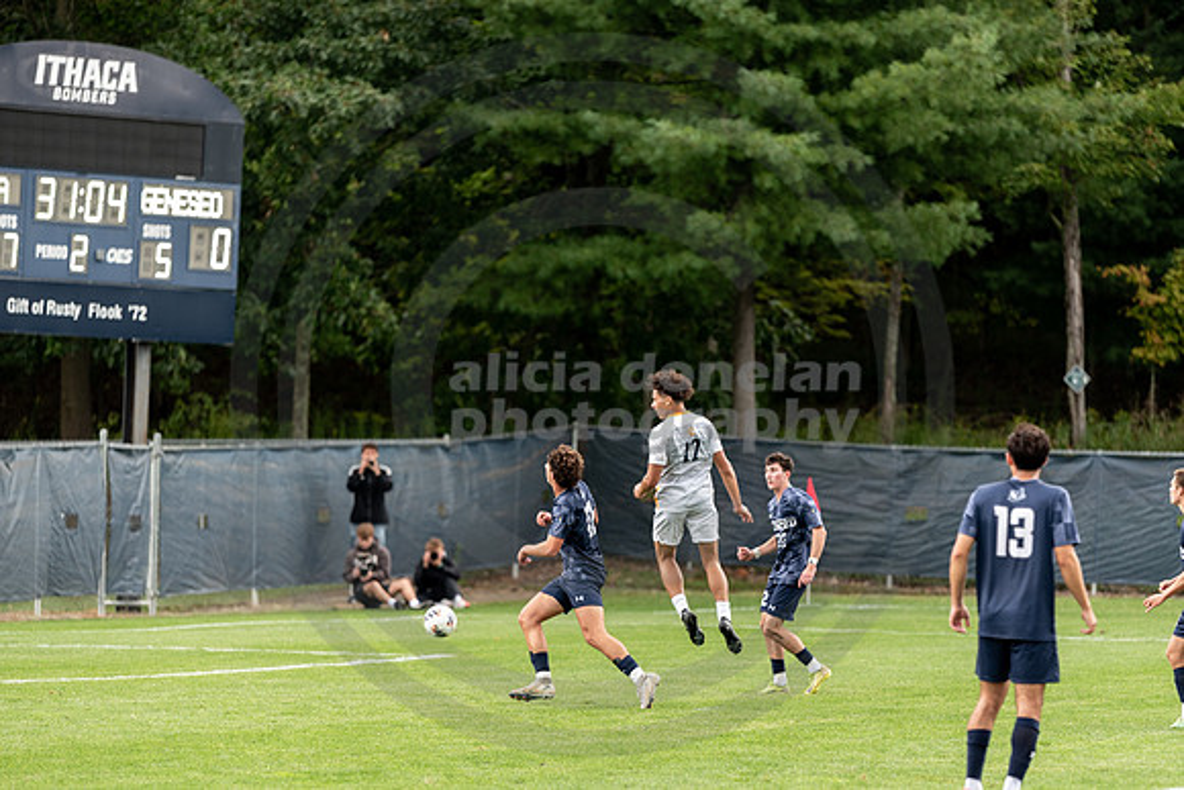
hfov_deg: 10.4
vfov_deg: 7.0
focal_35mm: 198
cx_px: 703
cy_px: 469
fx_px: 6503
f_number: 2.8
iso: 320
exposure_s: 1/500
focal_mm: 165
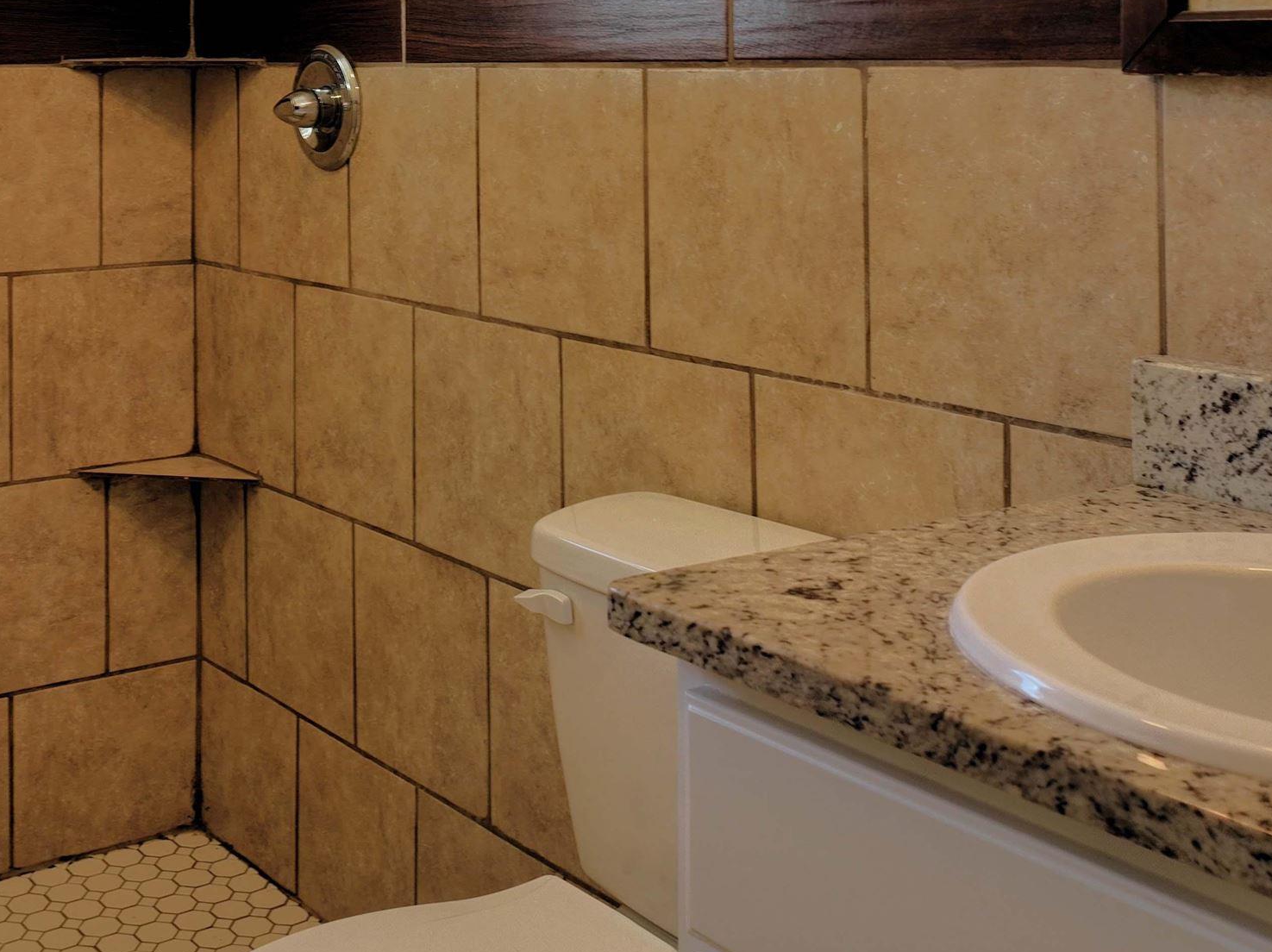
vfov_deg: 27.7
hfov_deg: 37.4
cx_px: 341
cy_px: 45
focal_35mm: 50
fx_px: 1836
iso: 120
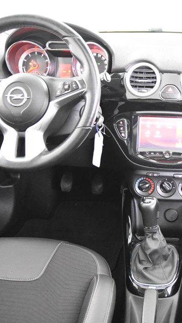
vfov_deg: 49.6
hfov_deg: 28.2
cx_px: 156
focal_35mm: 41
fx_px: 350
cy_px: 162
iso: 6400
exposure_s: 1/25
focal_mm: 17
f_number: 2.8
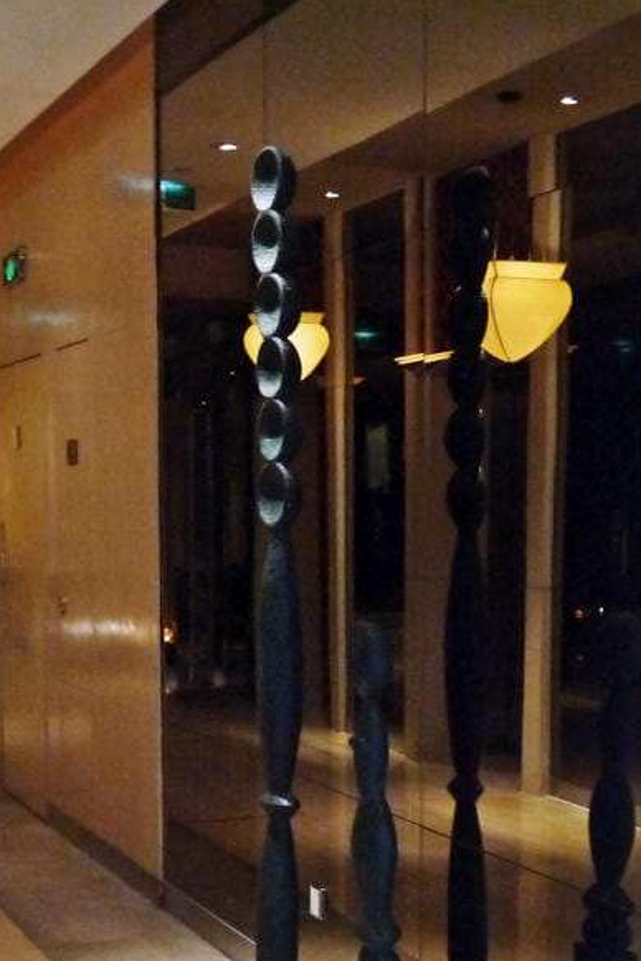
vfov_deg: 33.0
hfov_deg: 22.6
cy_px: 660
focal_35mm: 60
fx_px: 1602
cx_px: 395
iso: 1600
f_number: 3.5
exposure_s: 1/60
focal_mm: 14
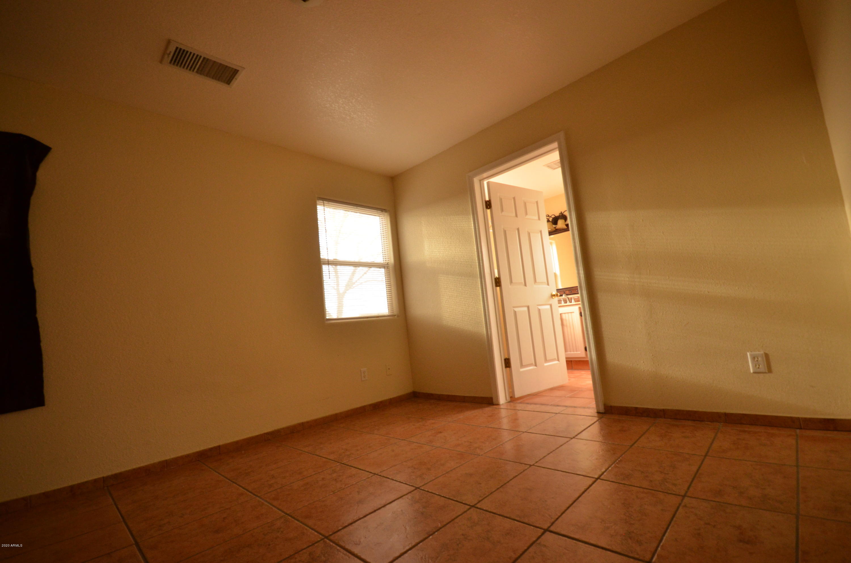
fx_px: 354
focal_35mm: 15
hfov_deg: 100.5
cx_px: 426
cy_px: 282
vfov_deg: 77.1
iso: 1000
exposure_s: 1/25
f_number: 5.6
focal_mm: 10
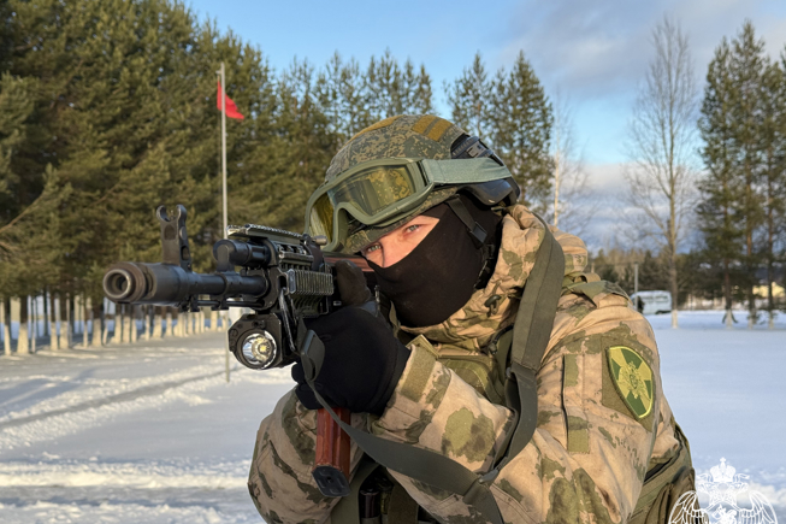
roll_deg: +1.3
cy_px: 287
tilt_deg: -0.8
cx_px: 395
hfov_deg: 38.9
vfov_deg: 26.5
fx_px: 1113
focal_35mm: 51
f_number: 1.78
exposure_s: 1/1456
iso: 64
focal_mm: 6.76
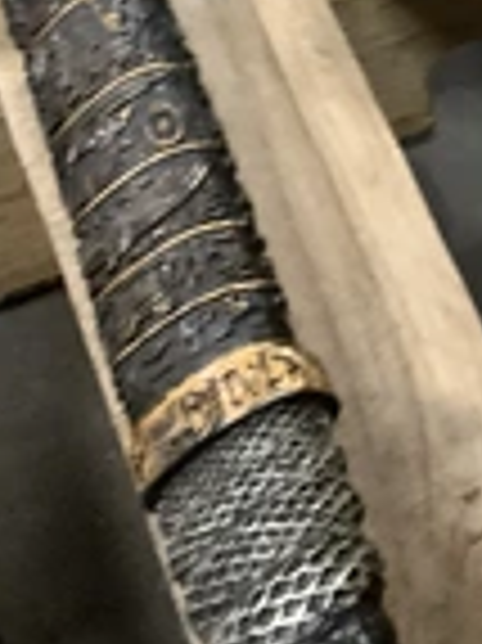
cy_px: 104
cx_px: 878
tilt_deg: -55.4
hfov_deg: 14.7
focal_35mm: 87
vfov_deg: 22.1
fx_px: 1618
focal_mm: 3.3
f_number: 2.4
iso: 400
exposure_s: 1/30
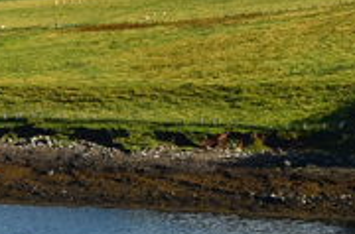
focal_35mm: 333
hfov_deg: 6.2
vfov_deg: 4.1
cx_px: -91
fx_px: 3275
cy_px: -37
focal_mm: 50
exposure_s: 1/200
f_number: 10
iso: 100
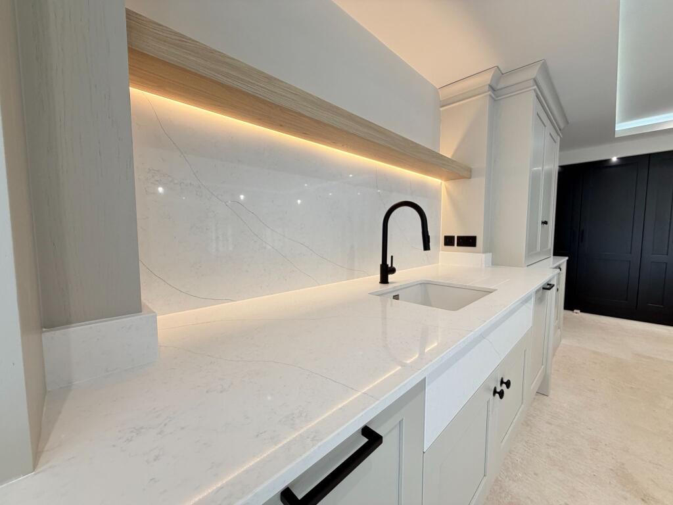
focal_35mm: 14
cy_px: 252
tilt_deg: -4.0
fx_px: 272
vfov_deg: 85.7
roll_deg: +0.6
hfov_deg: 102.1
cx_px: 336
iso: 250
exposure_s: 1/50
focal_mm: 2.22
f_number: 2.2
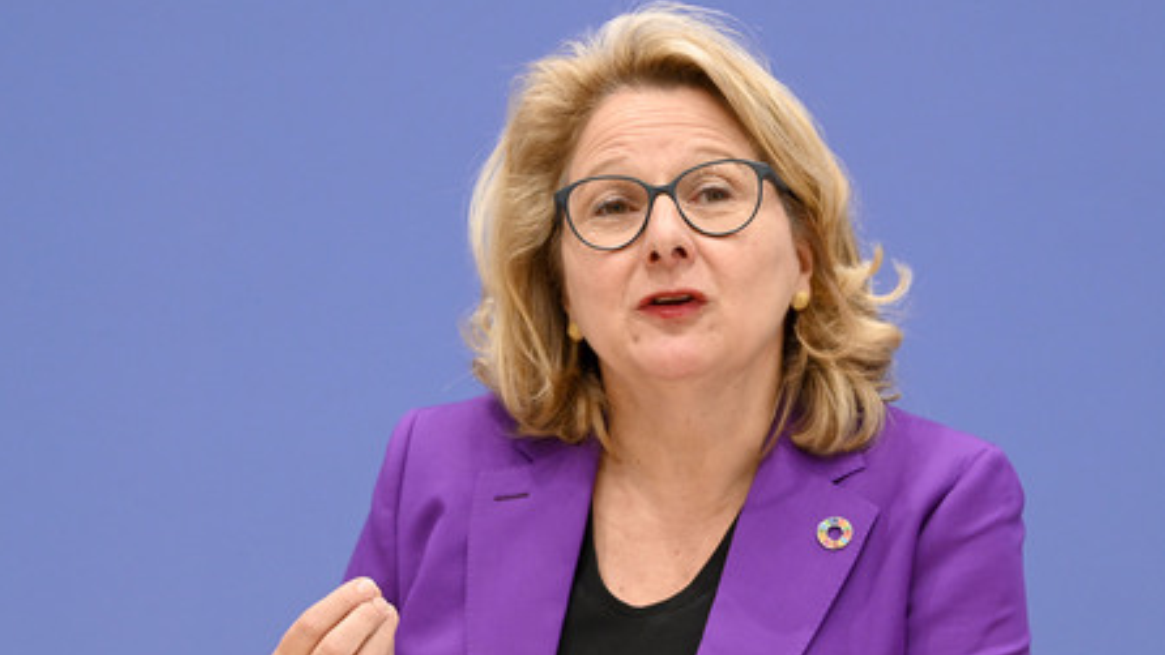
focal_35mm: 127
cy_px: 321
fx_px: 3924
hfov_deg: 16.9
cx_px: 581
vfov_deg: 9.6
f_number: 5.6
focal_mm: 120
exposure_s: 1/500
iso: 5000
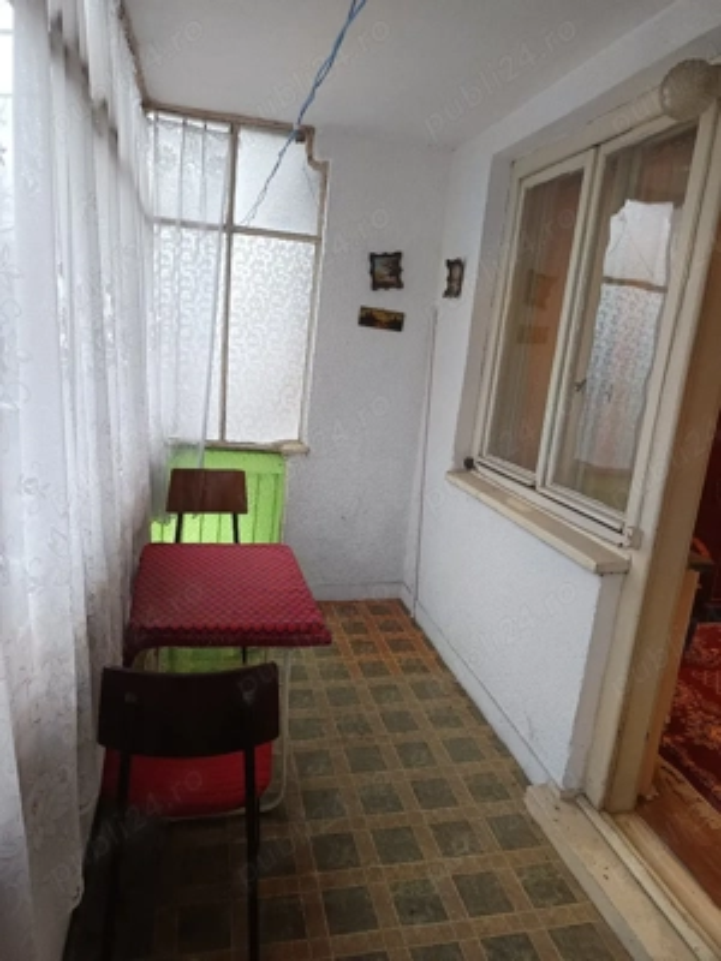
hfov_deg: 56.8
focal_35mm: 24
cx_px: 360
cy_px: 480
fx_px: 667
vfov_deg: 71.6
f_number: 1.7
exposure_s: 1/50
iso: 495
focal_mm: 5.31
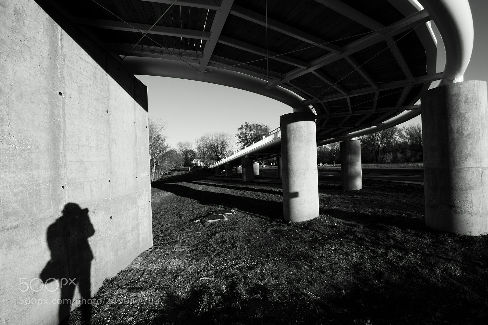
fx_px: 203
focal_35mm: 15
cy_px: 162
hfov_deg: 100.4
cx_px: 244
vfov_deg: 77.3
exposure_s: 1/60
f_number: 14
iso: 125
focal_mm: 10
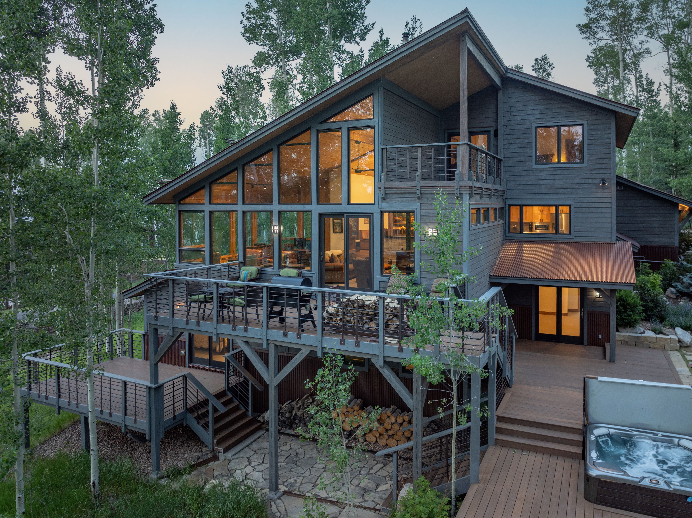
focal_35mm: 24
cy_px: 259
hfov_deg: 71.6
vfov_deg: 56.8
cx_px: 346
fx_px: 480
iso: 100
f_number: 2.8
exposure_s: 1/15
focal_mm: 12.29
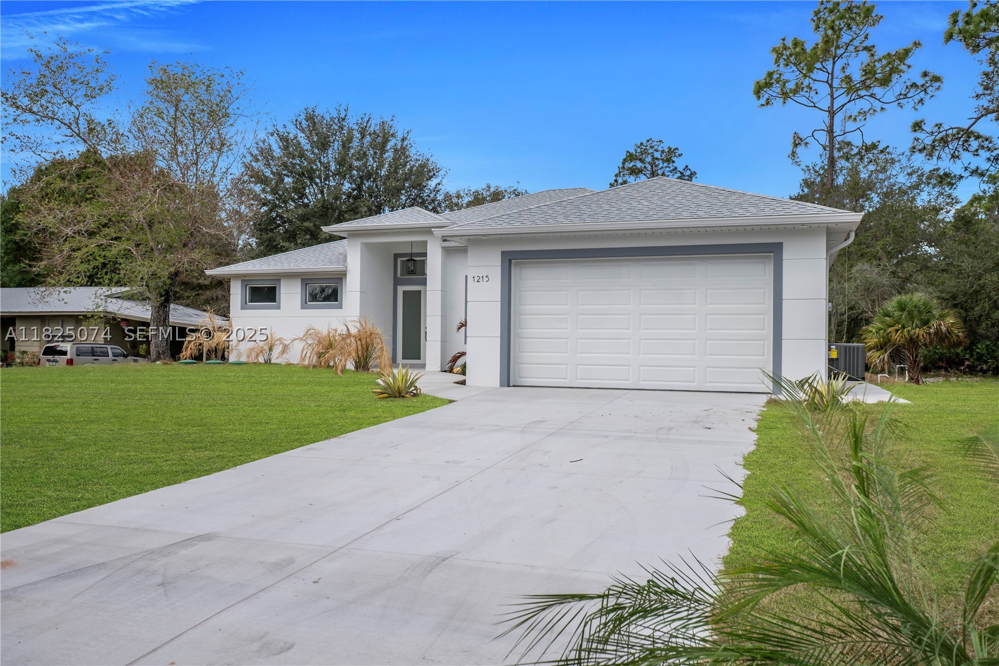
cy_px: 333
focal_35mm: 30
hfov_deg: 61.9
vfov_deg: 43.6
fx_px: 833
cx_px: 500
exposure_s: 1/250
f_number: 8
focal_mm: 20
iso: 100
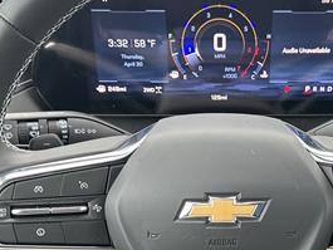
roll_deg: -1.6
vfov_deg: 24.8
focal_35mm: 58
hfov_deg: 32.8
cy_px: 200
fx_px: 558
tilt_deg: -34.0
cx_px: 232
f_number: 1.78
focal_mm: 6.86
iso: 250
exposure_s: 1/72
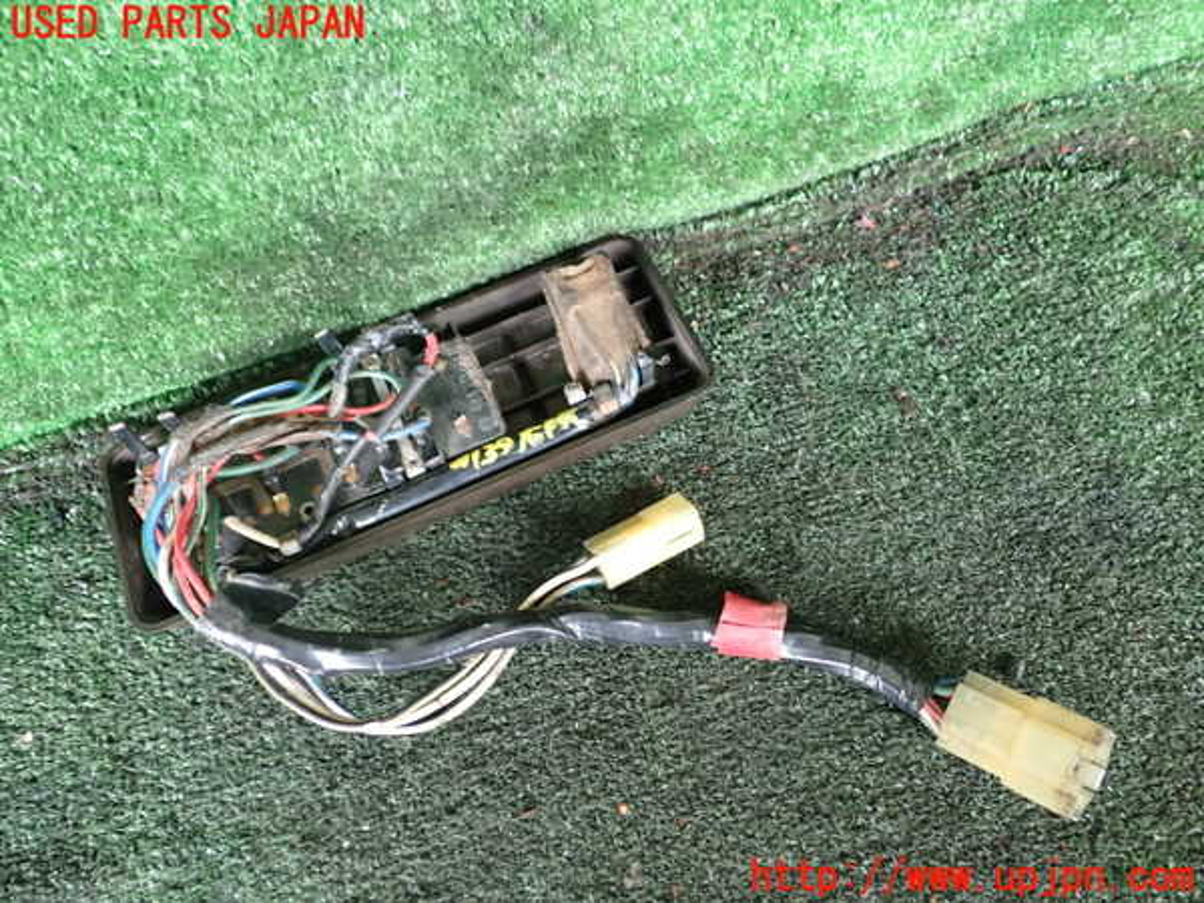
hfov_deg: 60.0
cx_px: 602
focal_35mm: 30
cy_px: 452
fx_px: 1043
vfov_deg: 46.8
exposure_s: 1/30
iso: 200
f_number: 2.3
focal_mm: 5.4
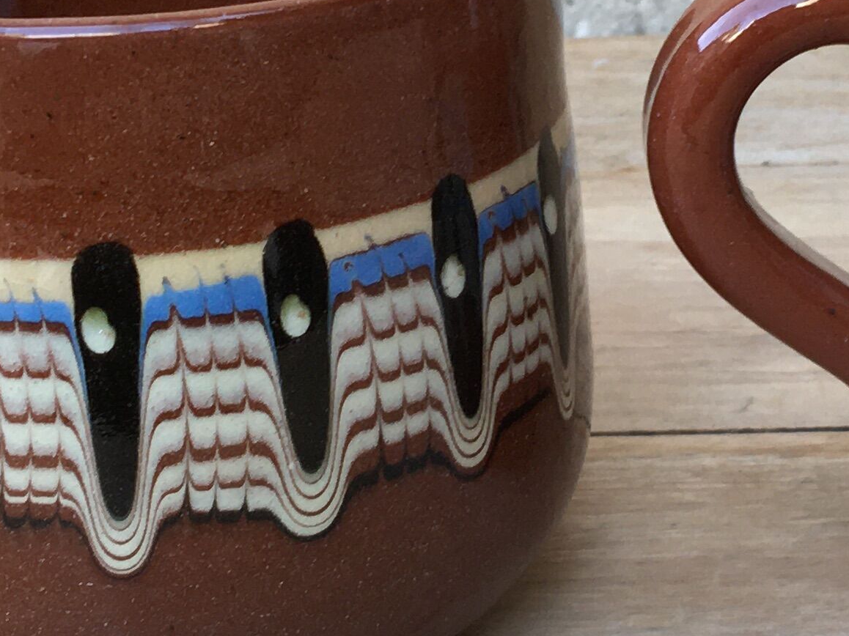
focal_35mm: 101
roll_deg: +2.9
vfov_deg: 14.6
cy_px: 185
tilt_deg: -20.9
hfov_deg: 19.4
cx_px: 562
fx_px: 2477
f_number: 2.2
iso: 40
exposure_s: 1/100
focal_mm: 4.15
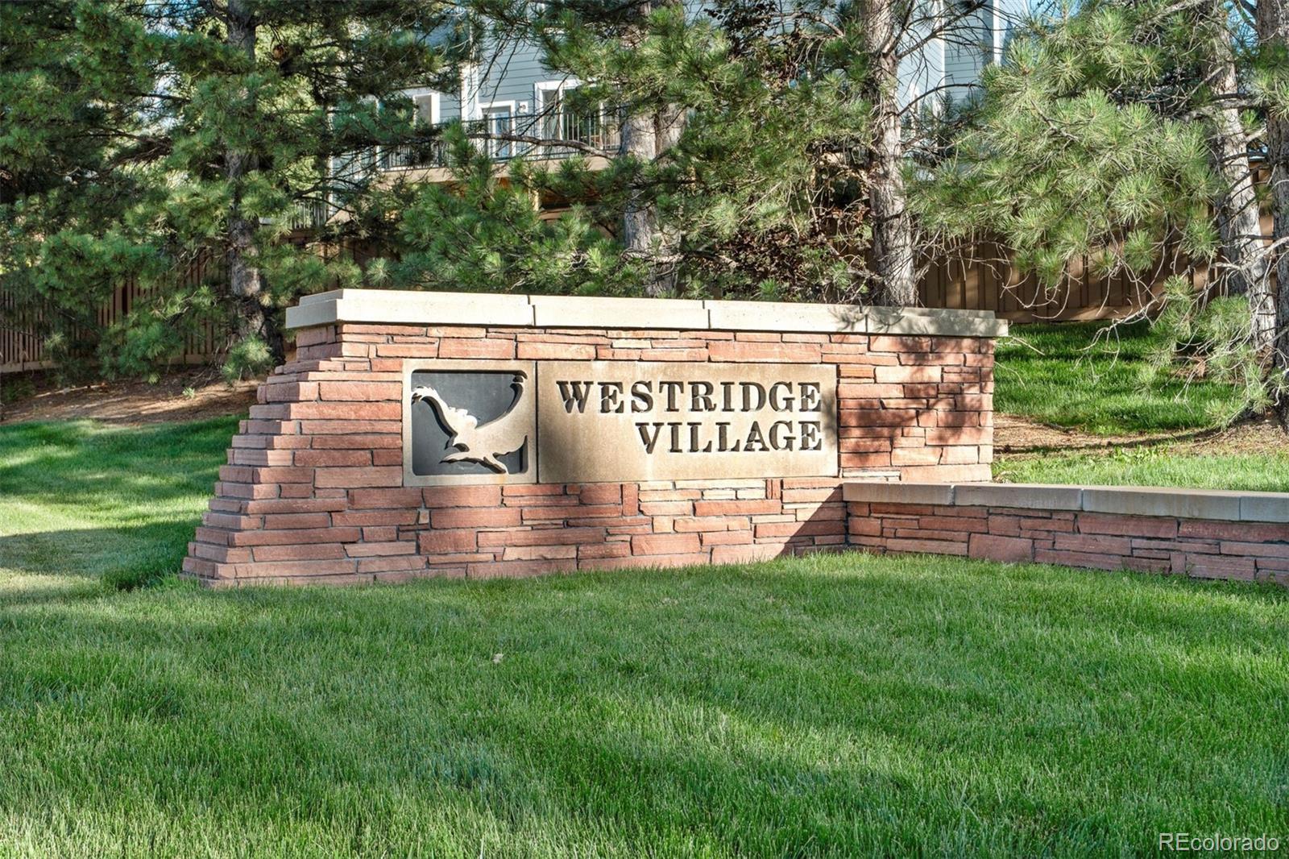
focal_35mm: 50
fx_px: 1790
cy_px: 430
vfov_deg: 27.0
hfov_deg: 39.6
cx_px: 644
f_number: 9
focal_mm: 50
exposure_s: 1/250
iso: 400
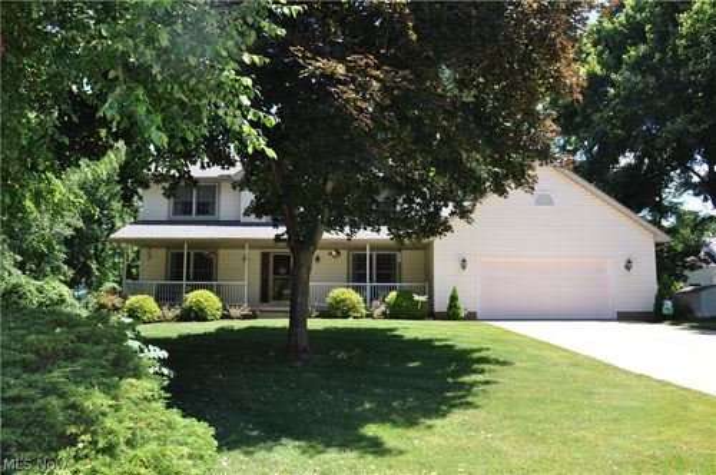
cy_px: 238
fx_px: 536
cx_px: 358
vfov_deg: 47.8
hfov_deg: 67.4
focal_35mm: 27
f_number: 7.1
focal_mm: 18
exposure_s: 1/200
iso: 200
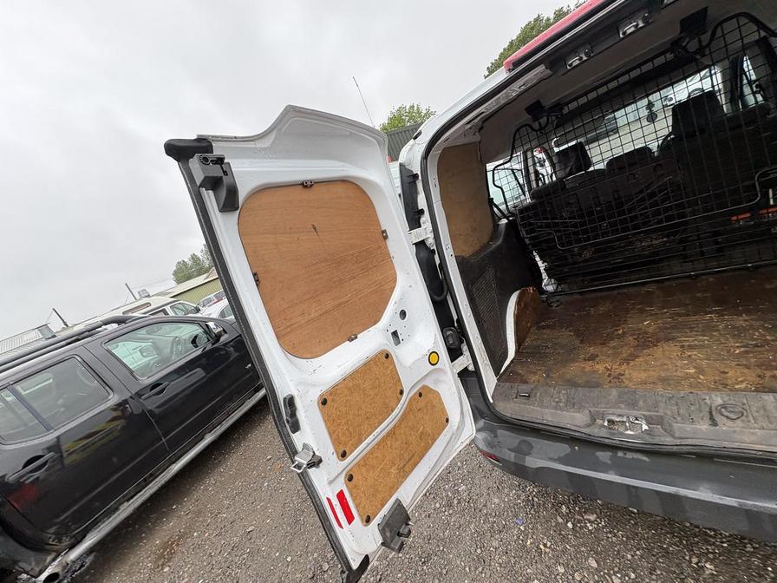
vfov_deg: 85.7
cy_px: 292
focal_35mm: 14
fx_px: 314
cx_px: 388
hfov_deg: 102.1
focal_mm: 2.22
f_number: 2.2
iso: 40
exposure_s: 1/235
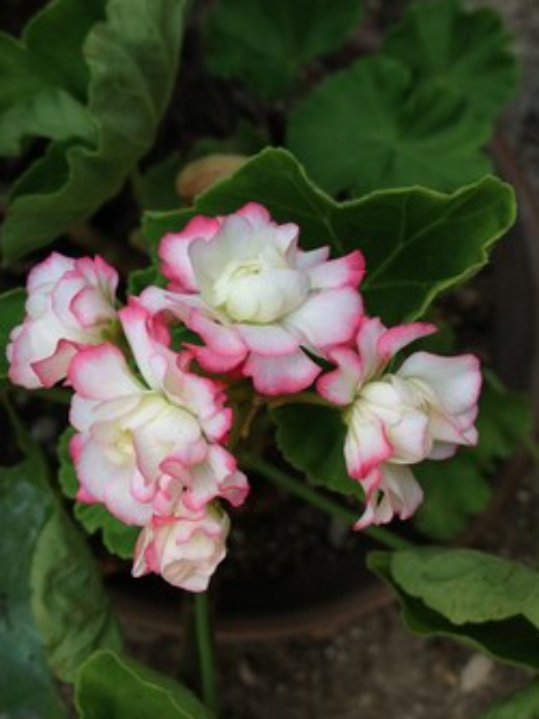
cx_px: 208
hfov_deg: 30.8
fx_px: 976
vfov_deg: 40.4
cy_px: 358
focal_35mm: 47
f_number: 2.4
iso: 50
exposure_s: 1/200
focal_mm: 4.28
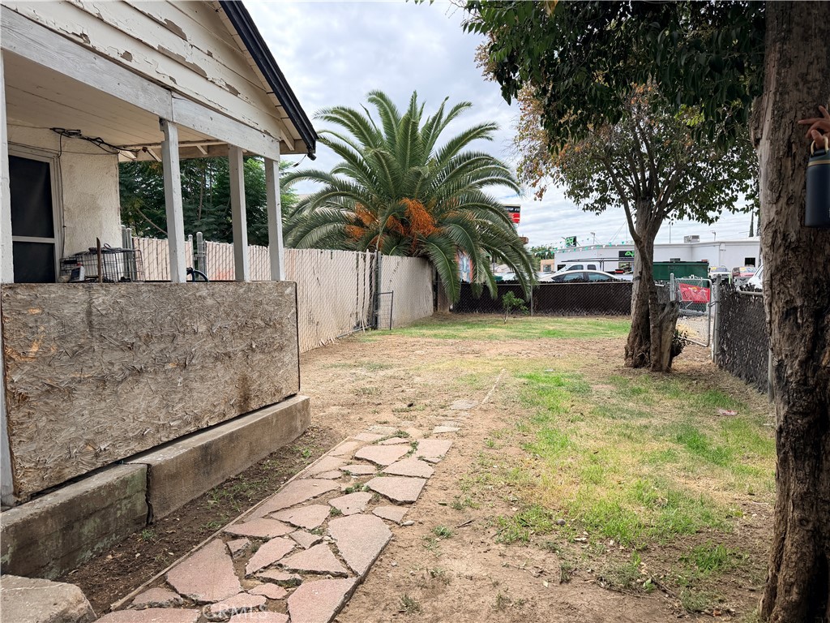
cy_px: 312
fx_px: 575
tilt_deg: -3.6
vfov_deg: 56.8
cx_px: 415
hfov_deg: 71.6
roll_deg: +0.5
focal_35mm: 24
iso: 100
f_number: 1.78
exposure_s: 1/3279
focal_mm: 6.76
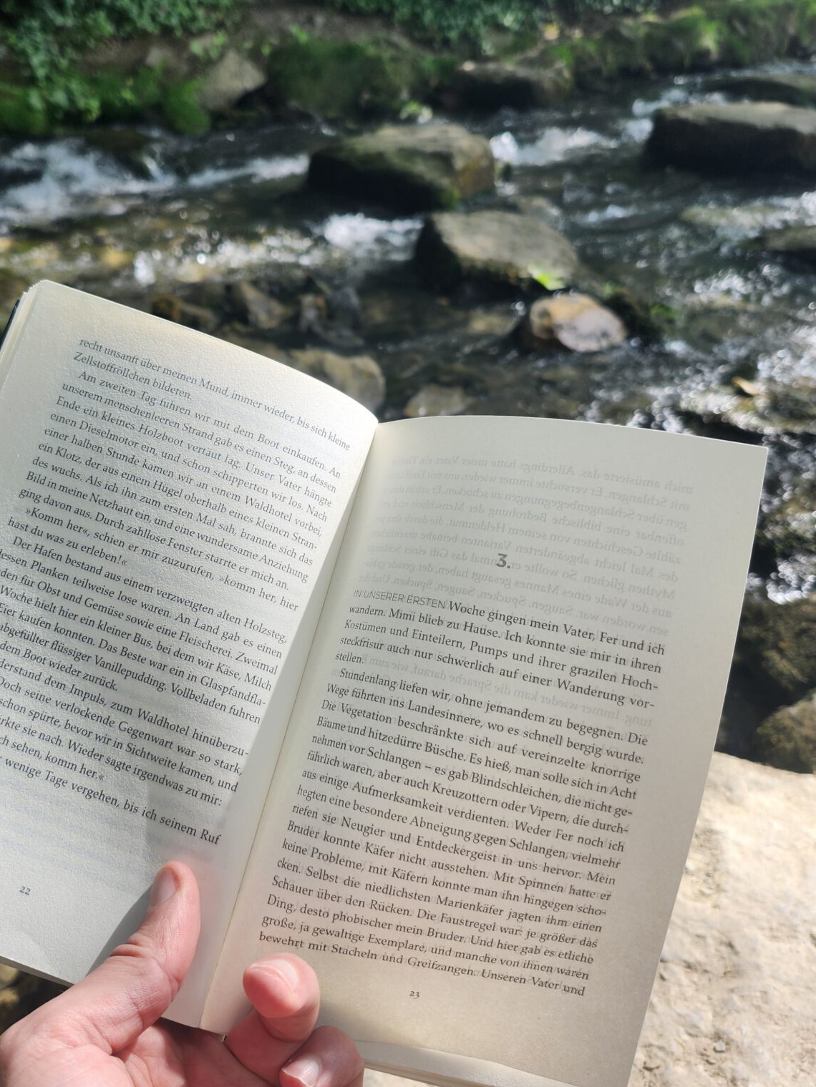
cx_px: 308
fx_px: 974
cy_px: 496
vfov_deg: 58.3
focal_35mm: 31
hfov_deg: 45.1
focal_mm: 5.54
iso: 25
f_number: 1.8
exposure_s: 1/351
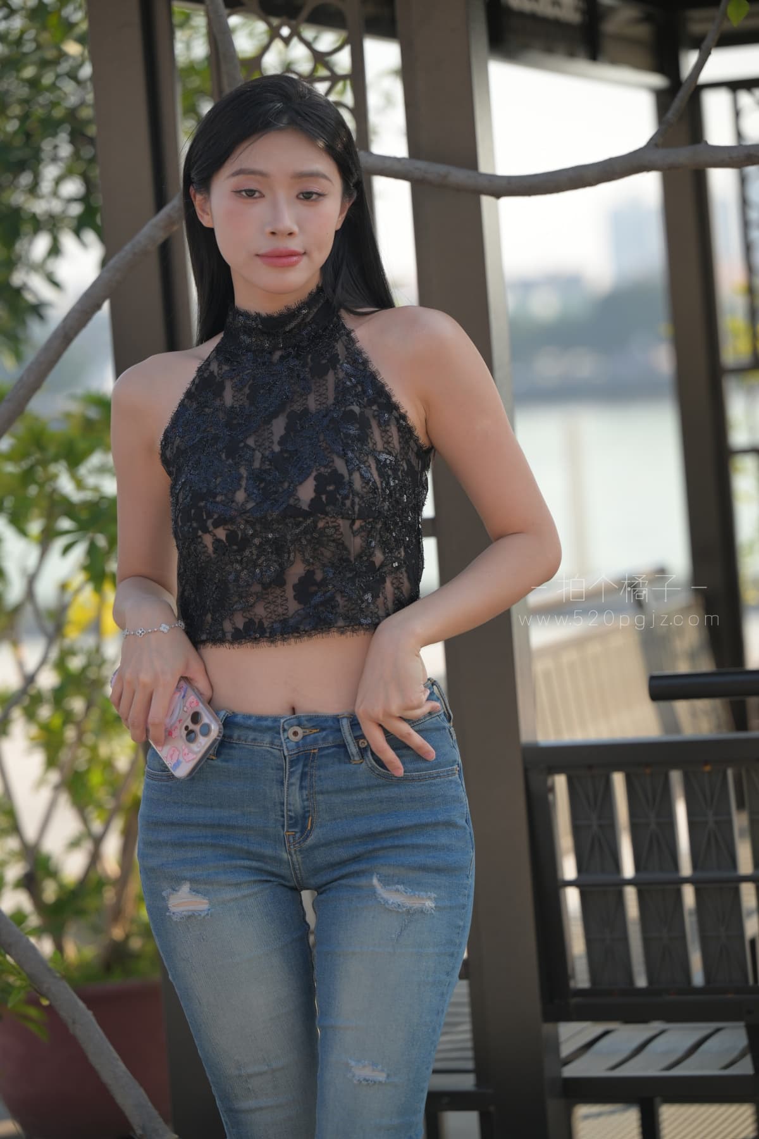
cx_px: 380
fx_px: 3795
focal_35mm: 120
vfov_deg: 17.1
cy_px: 570
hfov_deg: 11.4
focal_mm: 120
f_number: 3.2
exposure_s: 1/400
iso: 80
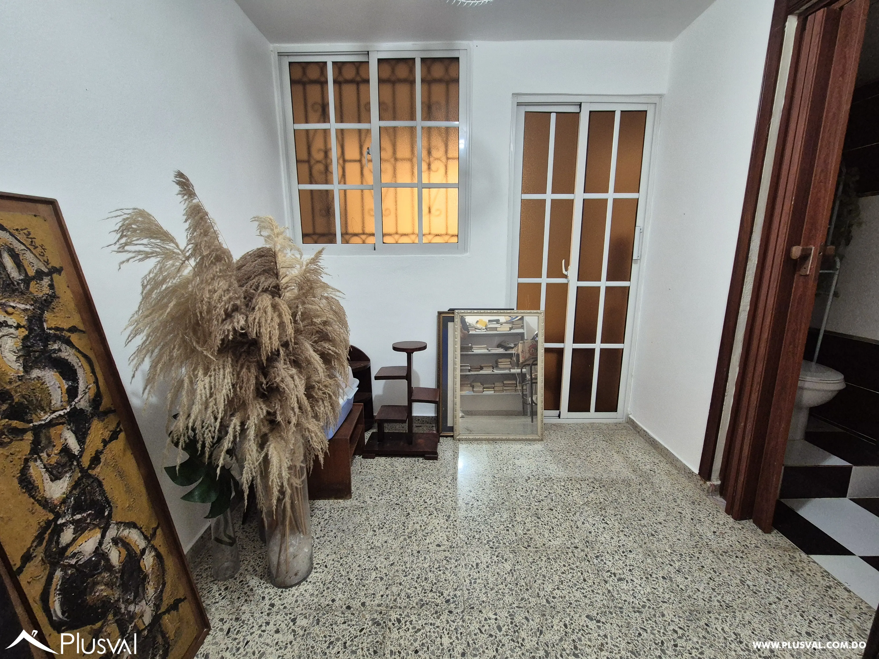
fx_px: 330
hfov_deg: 106.2
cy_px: 330
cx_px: 440
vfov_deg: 89.9
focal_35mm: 13
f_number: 2.2
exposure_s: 1/60
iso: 640
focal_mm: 2.2
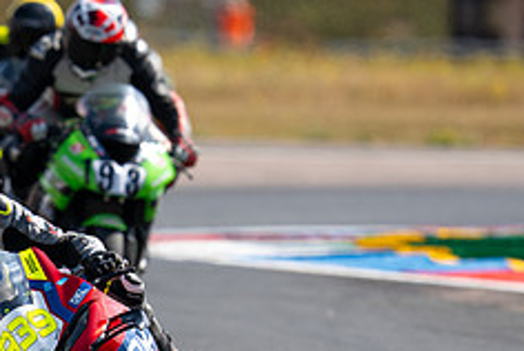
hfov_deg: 2.0
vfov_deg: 1.3
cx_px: 58
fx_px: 15331
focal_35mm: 1052
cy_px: 283
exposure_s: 1/500
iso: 50
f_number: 4
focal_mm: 400
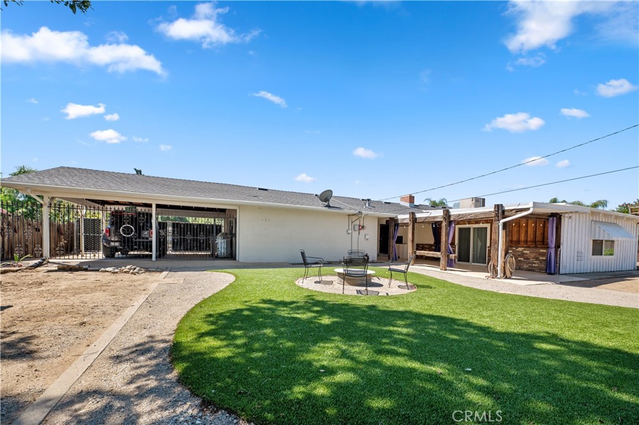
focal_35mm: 14
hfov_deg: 104.3
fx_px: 248
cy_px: 212
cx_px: 320
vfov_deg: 81.1
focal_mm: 14
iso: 250
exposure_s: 1/160
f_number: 9
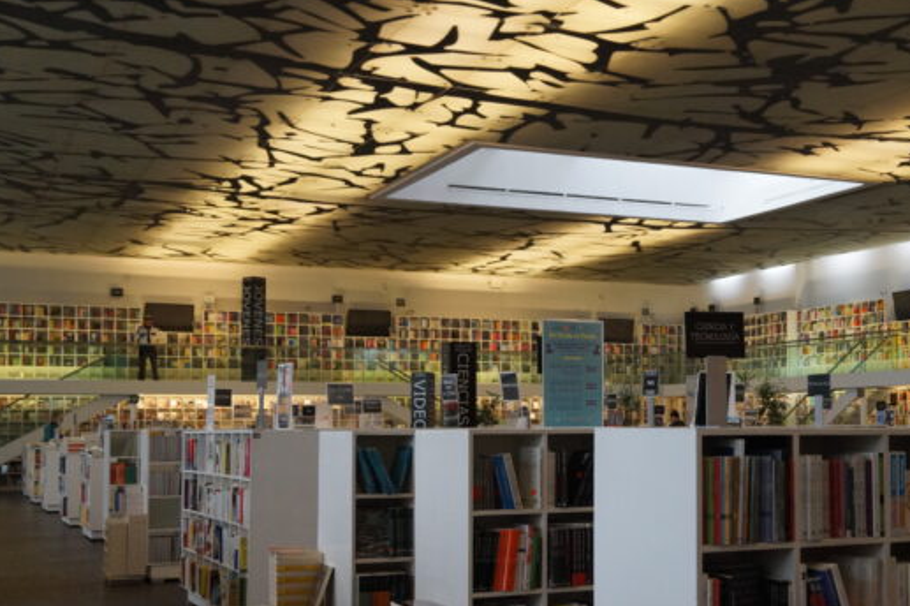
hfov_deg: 39.8
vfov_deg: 27.4
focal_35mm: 49
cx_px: 613
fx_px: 1238
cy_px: 367
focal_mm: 22
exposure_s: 1/160
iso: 1000
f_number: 4
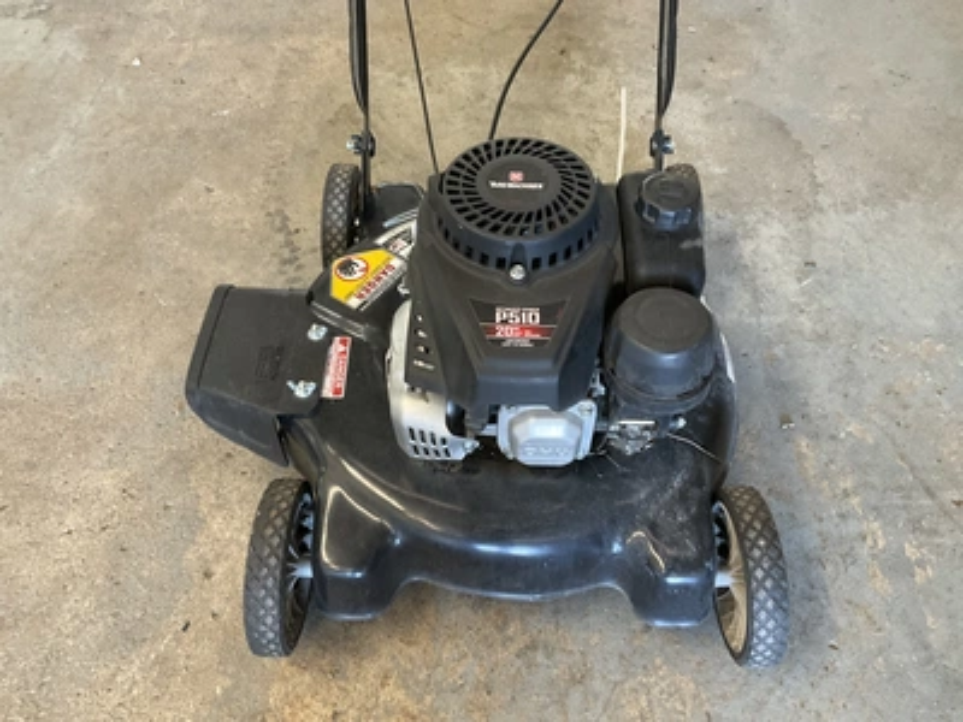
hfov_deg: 61.7
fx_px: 807
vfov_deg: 48.2
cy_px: 361
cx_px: 482
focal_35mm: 29
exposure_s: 1/40
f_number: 1.8
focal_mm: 3
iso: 200
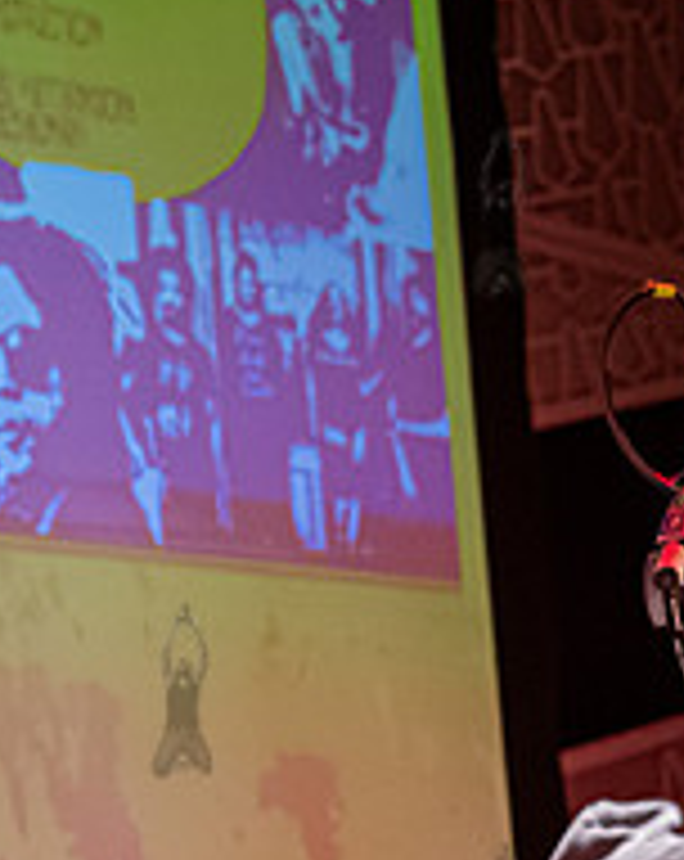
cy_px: 969
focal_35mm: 208
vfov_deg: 9.2
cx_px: -565
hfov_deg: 7.2
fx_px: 5280
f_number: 3.5
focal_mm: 53
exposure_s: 1/400
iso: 10000
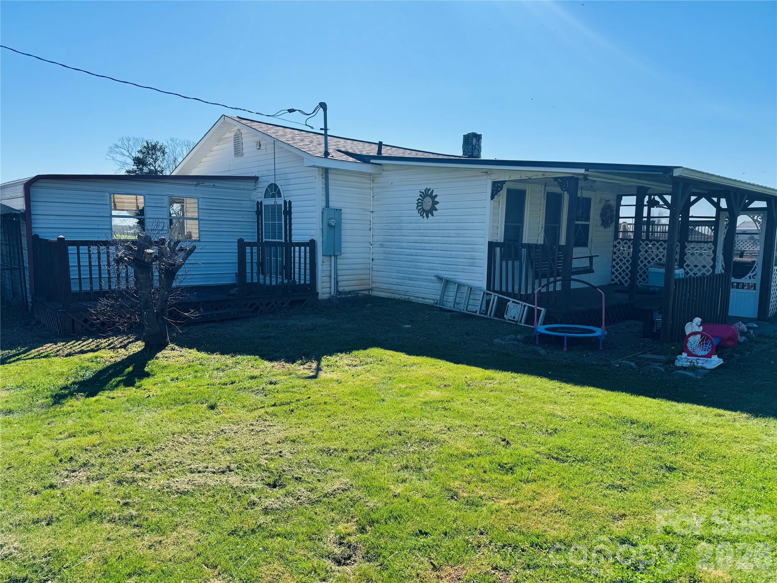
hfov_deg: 71.6
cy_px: 292
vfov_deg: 56.8
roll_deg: -0.7
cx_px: 388
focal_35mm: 24
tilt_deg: -7.7
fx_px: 539
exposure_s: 1/4608
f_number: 1.78
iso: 80
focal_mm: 6.76
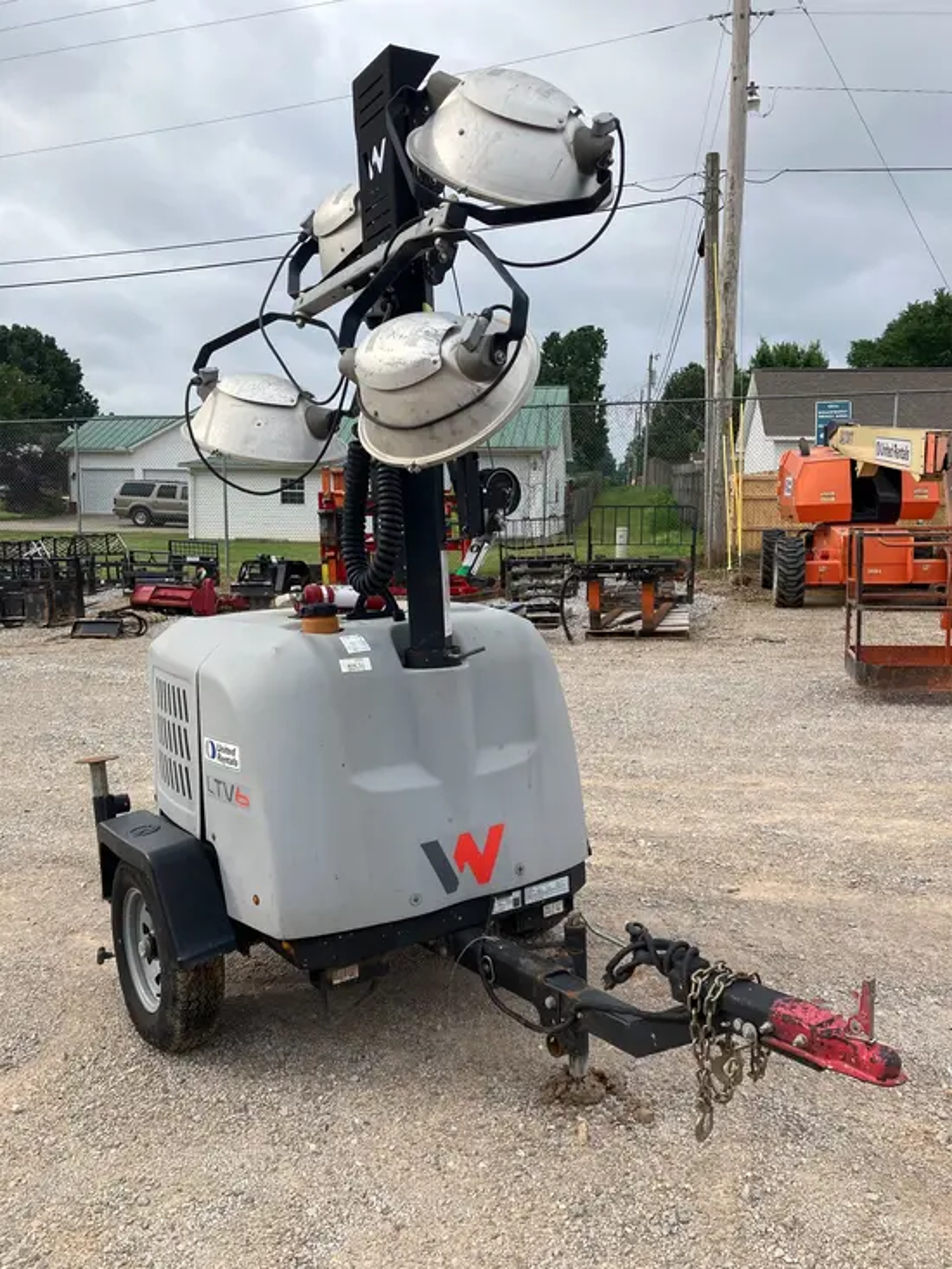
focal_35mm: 28
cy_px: 634
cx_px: 476
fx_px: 1026
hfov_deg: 49.8
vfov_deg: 63.4
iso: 32
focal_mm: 3.99
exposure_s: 1/838
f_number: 1.8
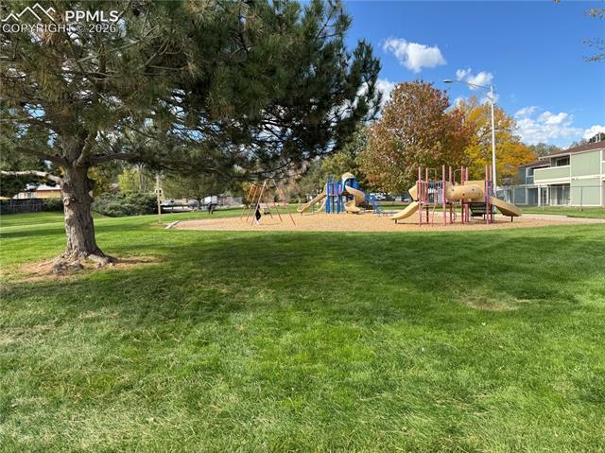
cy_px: 226
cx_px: 302
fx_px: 419
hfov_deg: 71.6
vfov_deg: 56.8
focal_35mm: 24
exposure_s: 1/1238
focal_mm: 6.76
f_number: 1.78
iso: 80
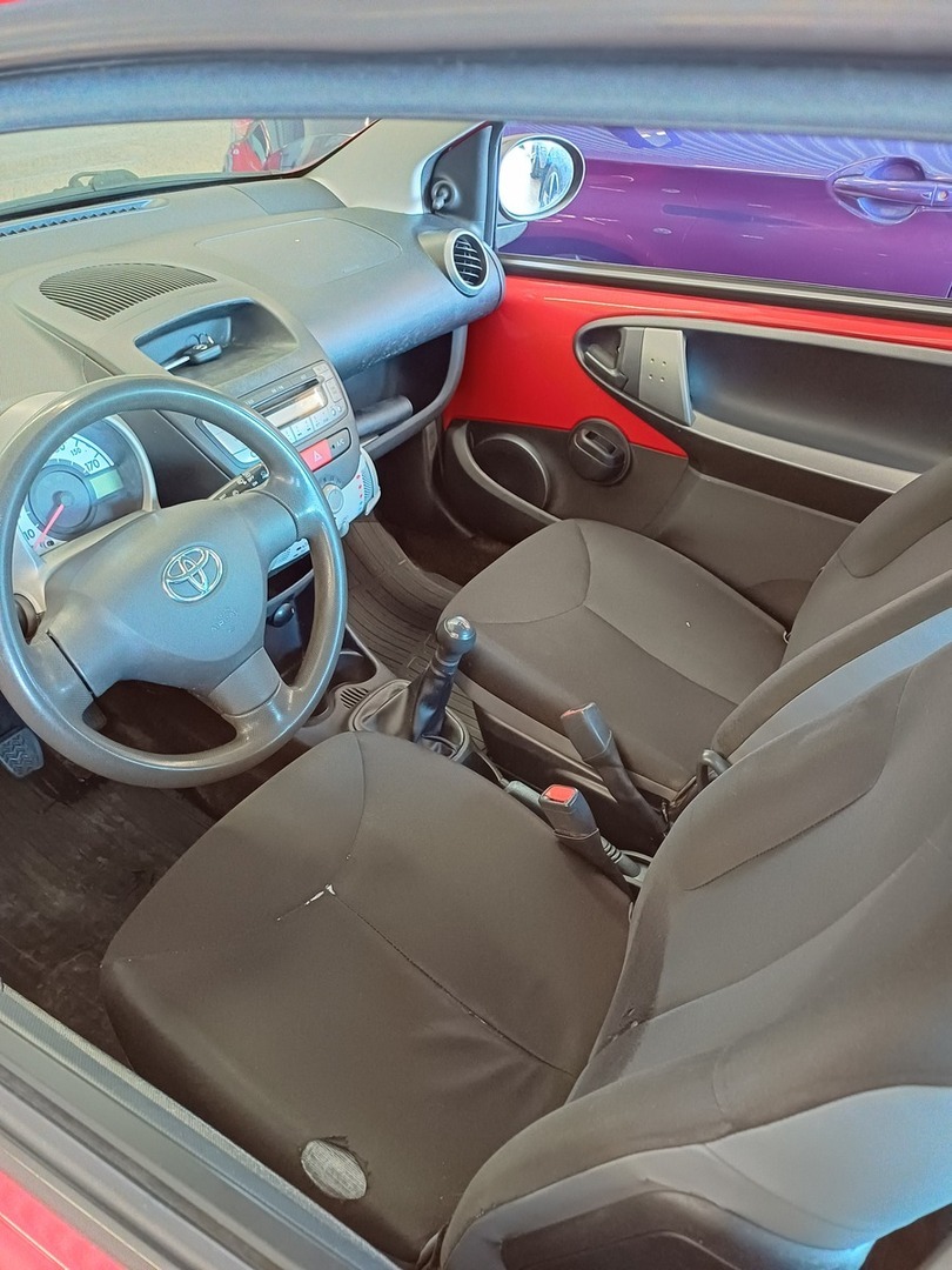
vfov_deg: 69.4
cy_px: 635
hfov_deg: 54.9
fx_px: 917
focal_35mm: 25
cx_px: 476
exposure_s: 1/20
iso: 1000
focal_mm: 4.65
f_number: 1.8
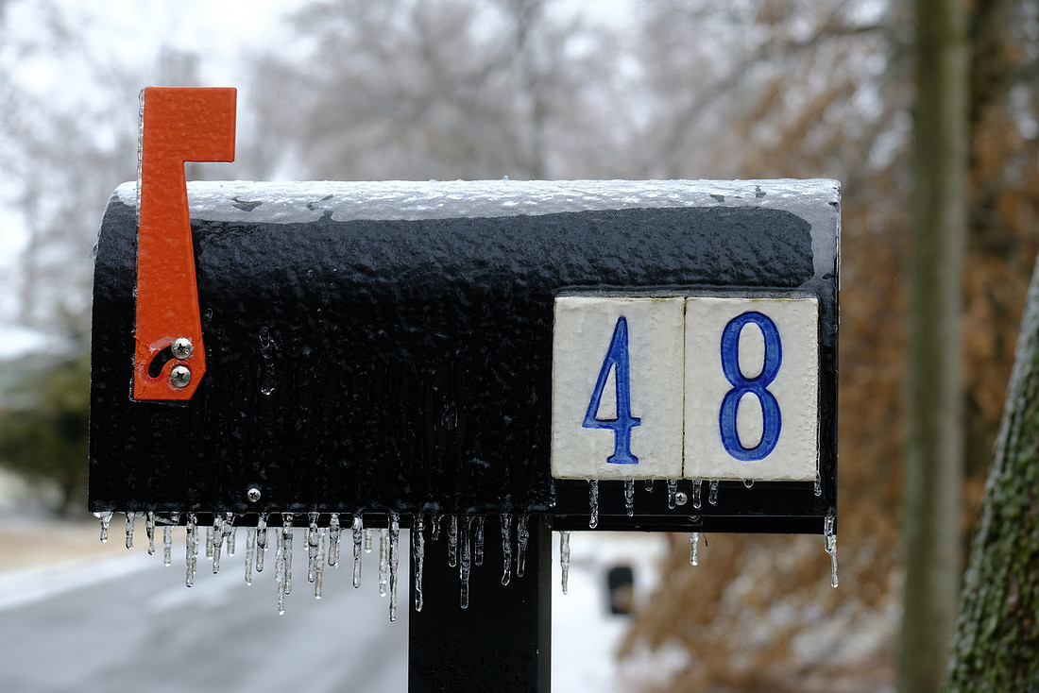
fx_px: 2916
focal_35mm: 101
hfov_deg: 20.2
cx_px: 520
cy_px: 346
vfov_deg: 13.6
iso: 200
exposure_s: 1/140
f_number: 5
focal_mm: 67.1
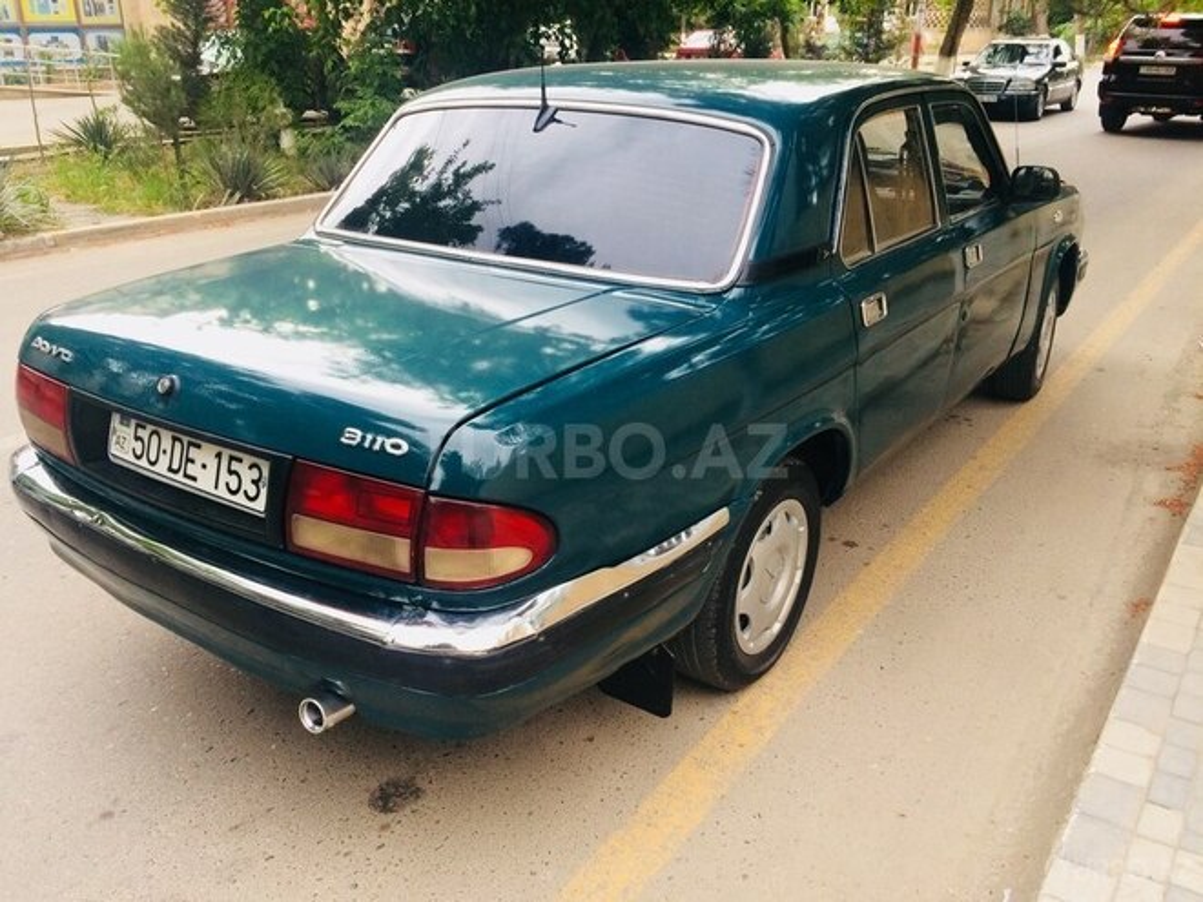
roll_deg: -2.0
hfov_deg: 61.7
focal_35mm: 29
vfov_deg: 48.2
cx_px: 602
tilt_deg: -22.3
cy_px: 451
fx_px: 1008
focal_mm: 4.15
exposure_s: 1/100
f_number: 2.2
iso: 64
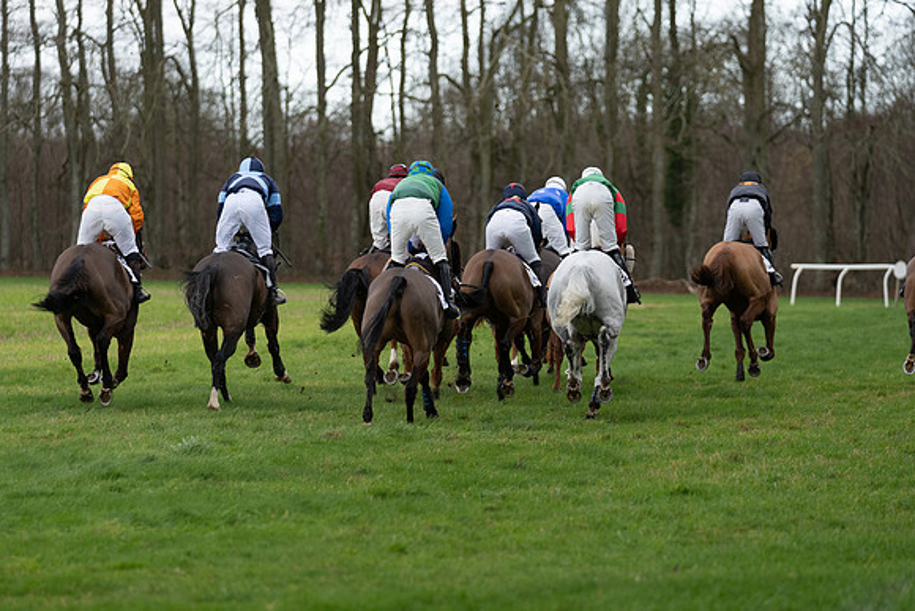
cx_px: 458
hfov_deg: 8.8
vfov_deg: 5.9
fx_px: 5949
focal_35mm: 234
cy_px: 306
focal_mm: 156
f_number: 2.8
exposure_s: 1/2000
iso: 800
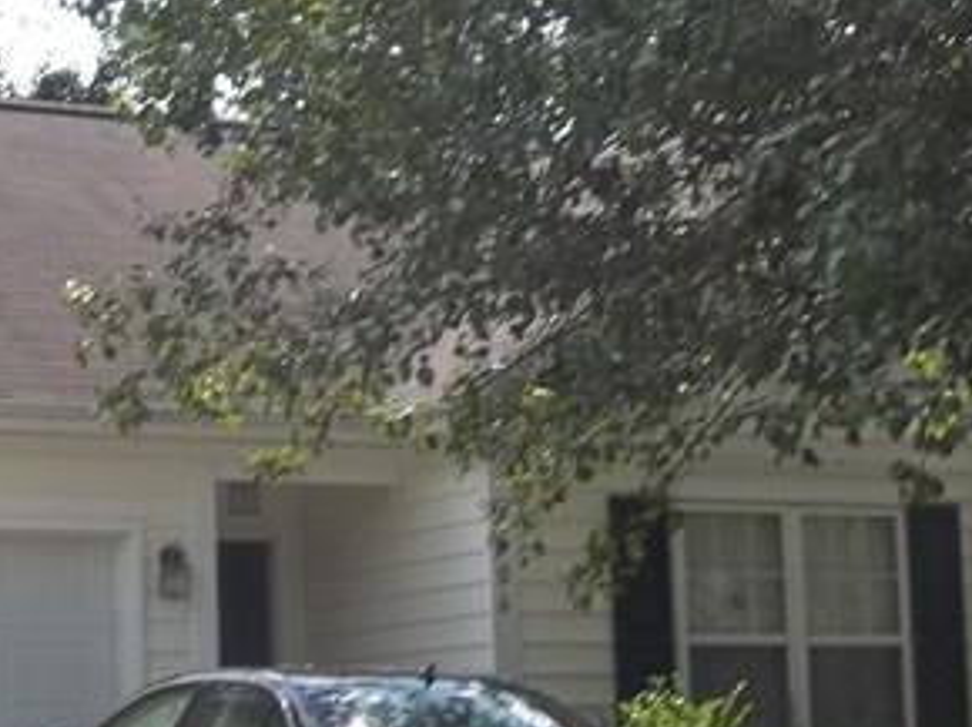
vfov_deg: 13.1
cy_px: 503
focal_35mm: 113
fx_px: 3170
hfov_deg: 17.3
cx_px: 255
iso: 64
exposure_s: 1/80
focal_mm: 5.7
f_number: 8.8
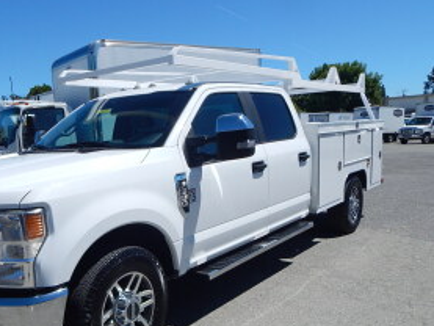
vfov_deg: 40.4
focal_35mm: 35
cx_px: 138
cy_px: 209
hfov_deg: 51.4
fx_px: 439
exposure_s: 1/1000
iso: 125
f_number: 6.1
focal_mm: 4.5
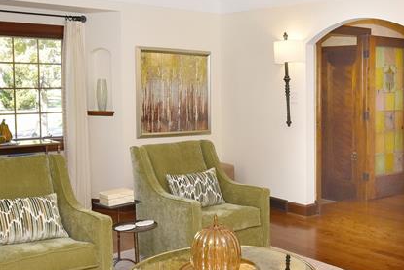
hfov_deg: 45.0
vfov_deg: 31.9
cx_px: 296
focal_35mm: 42
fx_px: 471
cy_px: 127
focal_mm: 17
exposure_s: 1/60
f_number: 9
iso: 800
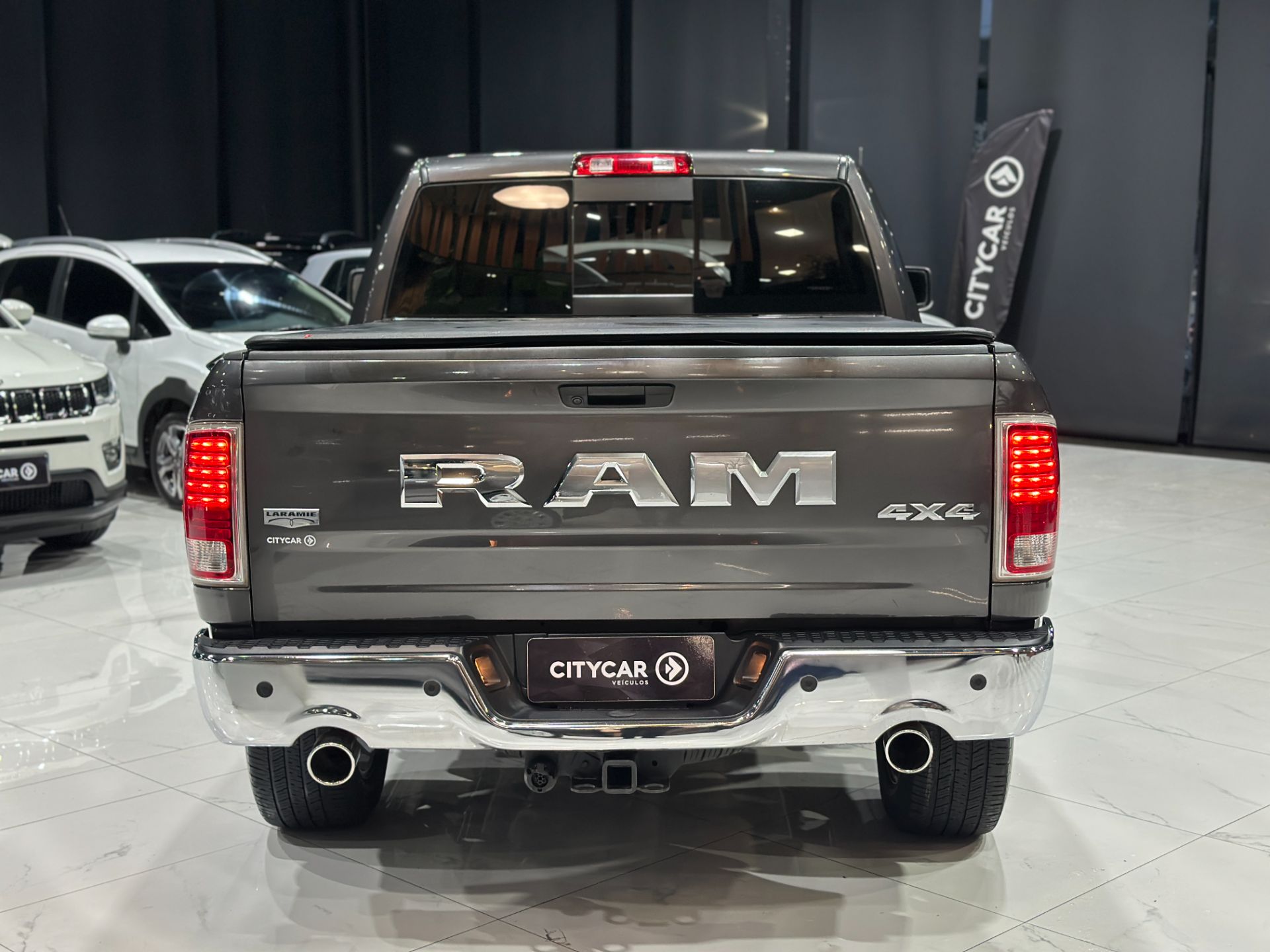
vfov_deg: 30.3
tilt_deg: -8.3
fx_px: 1761
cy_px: 476
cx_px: 635
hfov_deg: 39.7
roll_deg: -0.9
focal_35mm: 48
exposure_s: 1/60
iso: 200
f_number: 1.78
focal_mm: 6.86
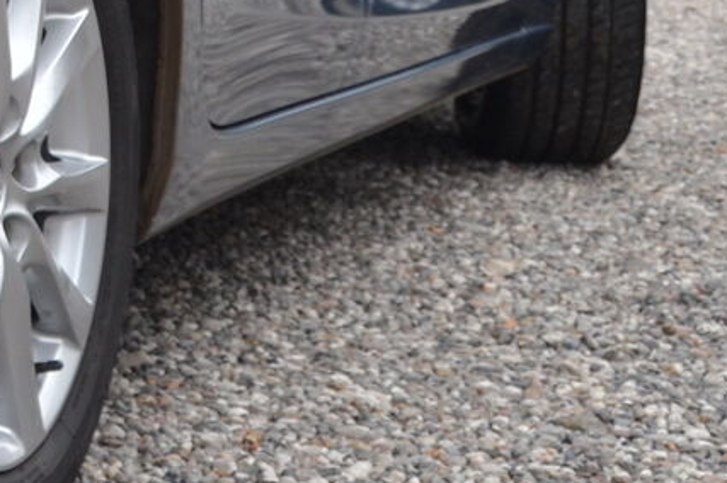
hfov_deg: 13.3
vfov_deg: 9.8
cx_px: -679
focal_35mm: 135
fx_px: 2724
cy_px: -269
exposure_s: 1/160
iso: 100
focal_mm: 20
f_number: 6.3
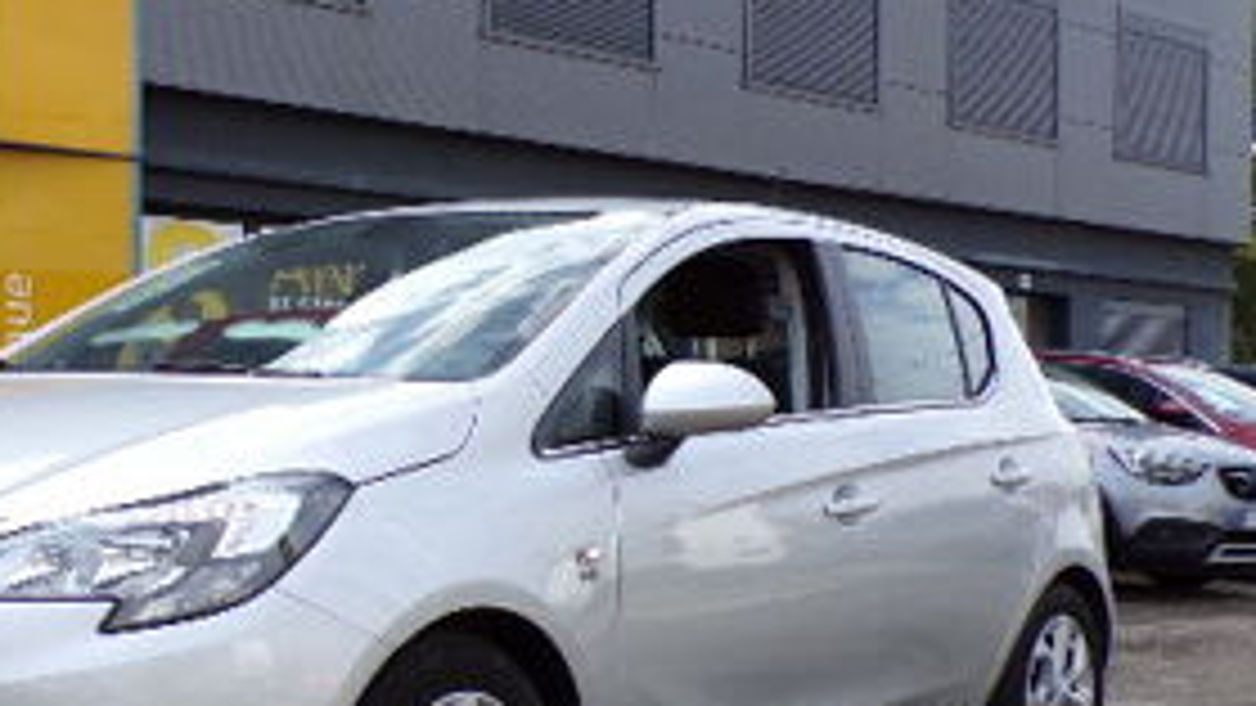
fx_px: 1998
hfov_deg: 34.3
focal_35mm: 60
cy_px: 504
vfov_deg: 19.9
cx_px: 338
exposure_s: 1/640
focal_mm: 5.8
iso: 80
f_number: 3.2
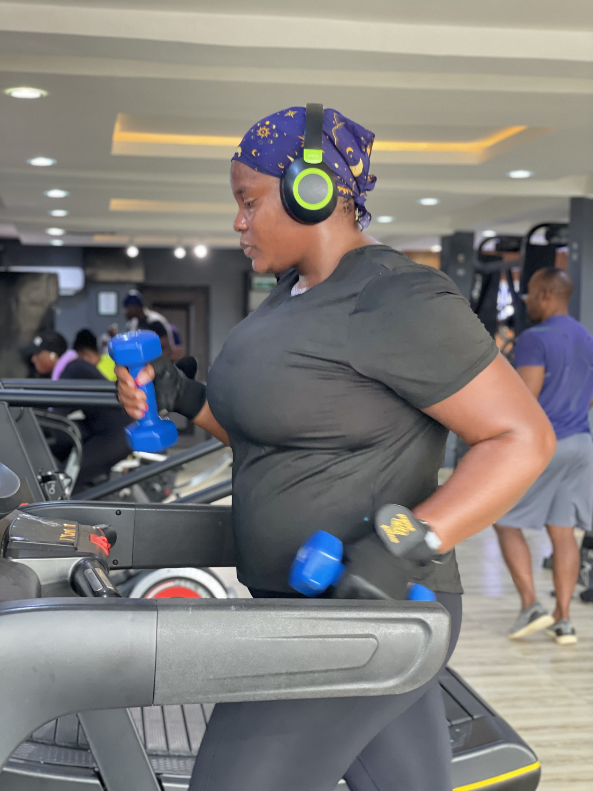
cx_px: 296
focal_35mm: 52
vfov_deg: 36.8
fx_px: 1188
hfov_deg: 28.0
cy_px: 396
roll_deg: -0.1
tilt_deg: -3.9
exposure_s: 1/100
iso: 250
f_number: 2
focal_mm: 6
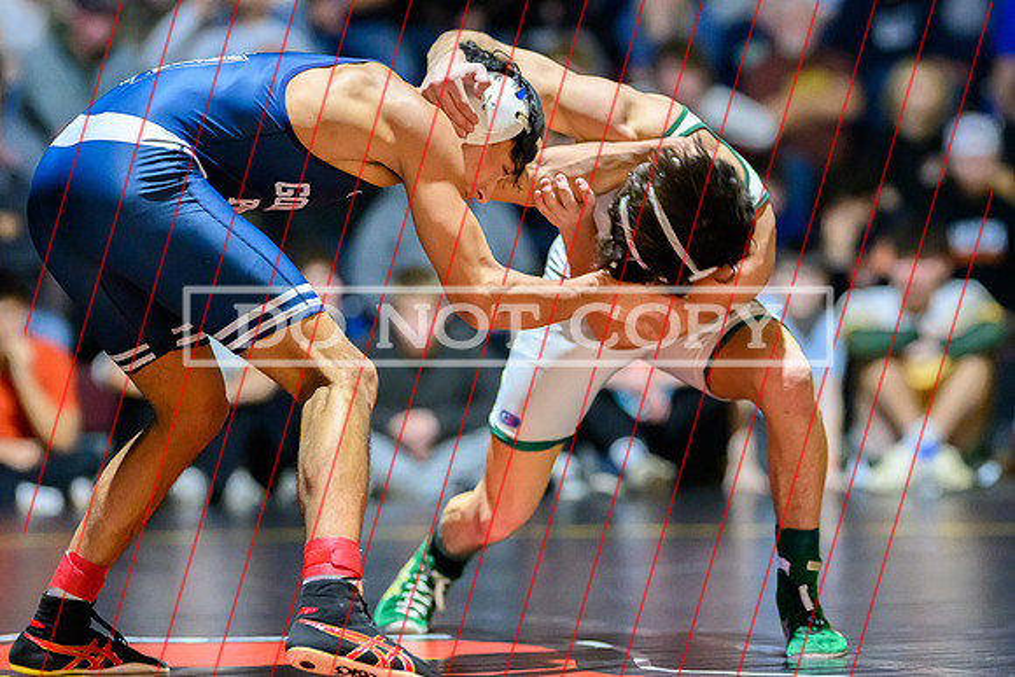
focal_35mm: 173
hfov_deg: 11.8
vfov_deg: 7.9
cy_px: 331
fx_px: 4888
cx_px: 651
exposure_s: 1/640
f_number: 2
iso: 10000
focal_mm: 135
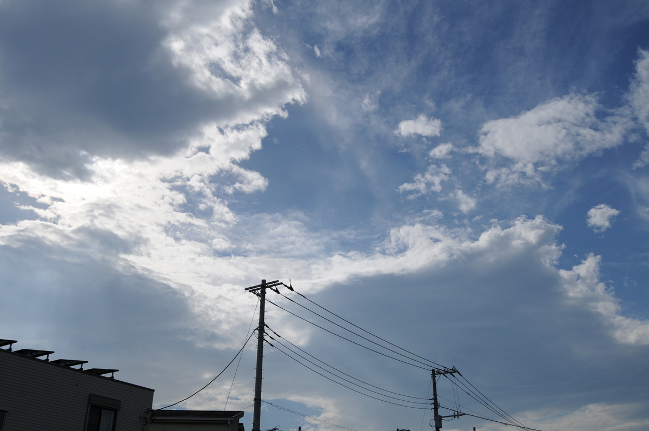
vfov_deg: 39.9
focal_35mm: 33
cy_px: 216
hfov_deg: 57.3
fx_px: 594
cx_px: 324
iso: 200
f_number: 8
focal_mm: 22
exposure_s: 1/2000
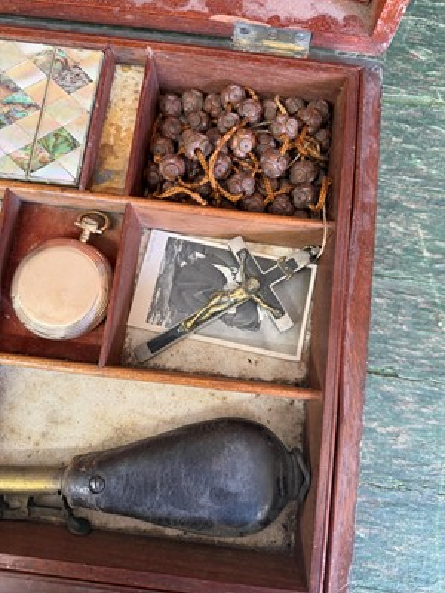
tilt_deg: -79.5
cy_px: 296
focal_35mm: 24
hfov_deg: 56.8
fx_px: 411
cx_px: 222
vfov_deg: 71.6
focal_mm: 6.76
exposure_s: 1/50
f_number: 1.78
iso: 200
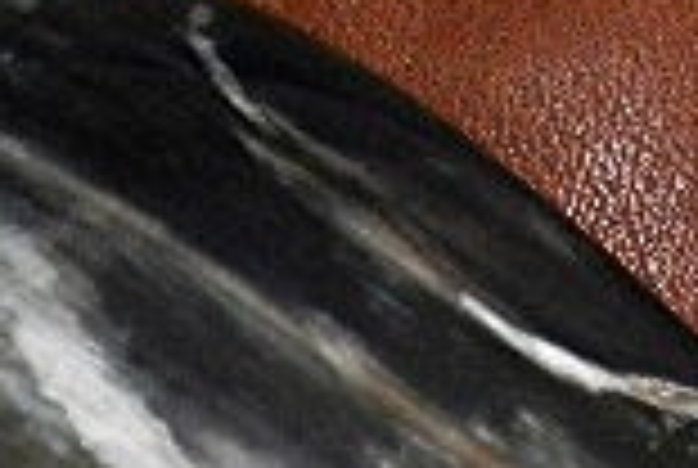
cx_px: 347
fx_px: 3244
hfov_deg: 12.3
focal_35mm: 167
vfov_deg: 8.1
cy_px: 662
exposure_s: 1/30
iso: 800
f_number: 7.4
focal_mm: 7.1
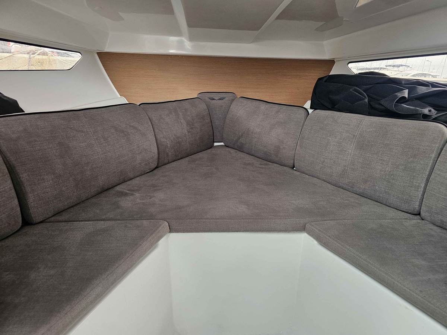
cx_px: 224
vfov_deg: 58.9
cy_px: 168
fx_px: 297
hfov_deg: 73.9
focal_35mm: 23
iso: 200
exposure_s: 1/120
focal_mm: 6.3
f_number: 1.7
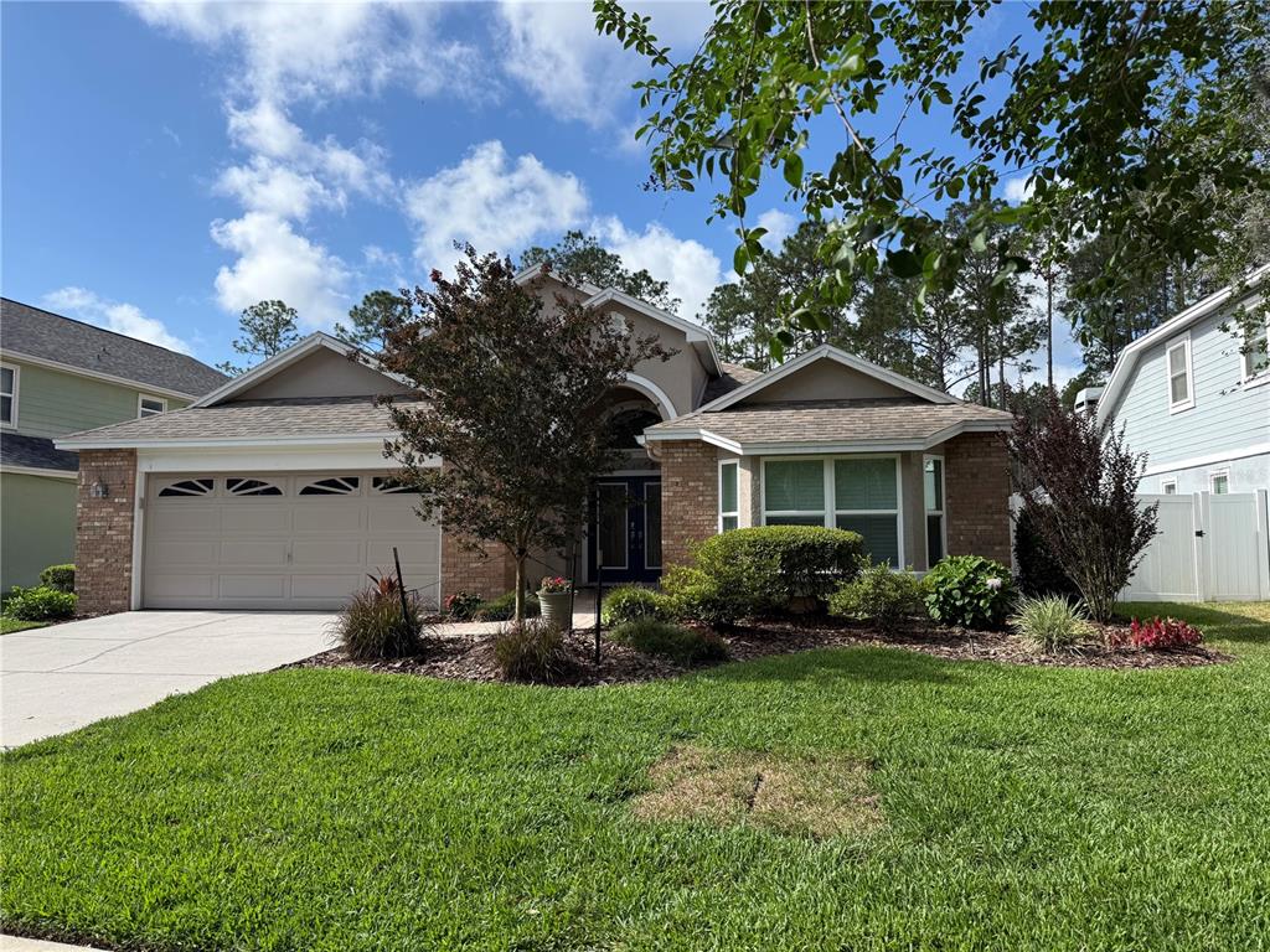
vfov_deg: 56.8
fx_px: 881
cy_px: 476
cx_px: 635
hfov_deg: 71.6
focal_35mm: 24
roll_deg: -0.4
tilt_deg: +4.8
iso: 80
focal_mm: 6.76
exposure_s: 1/3584
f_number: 1.78
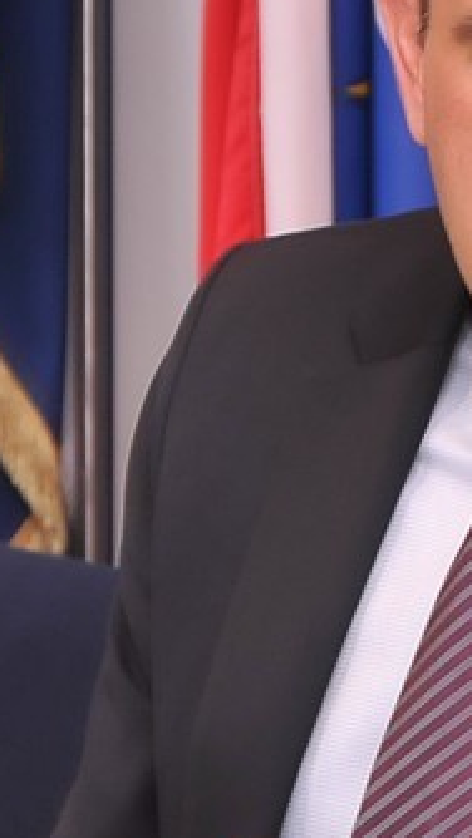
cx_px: 653
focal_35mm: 337
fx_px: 7494
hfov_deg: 3.6
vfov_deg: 6.4
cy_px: 484
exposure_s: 1/60
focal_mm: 70
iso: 800
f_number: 7.1
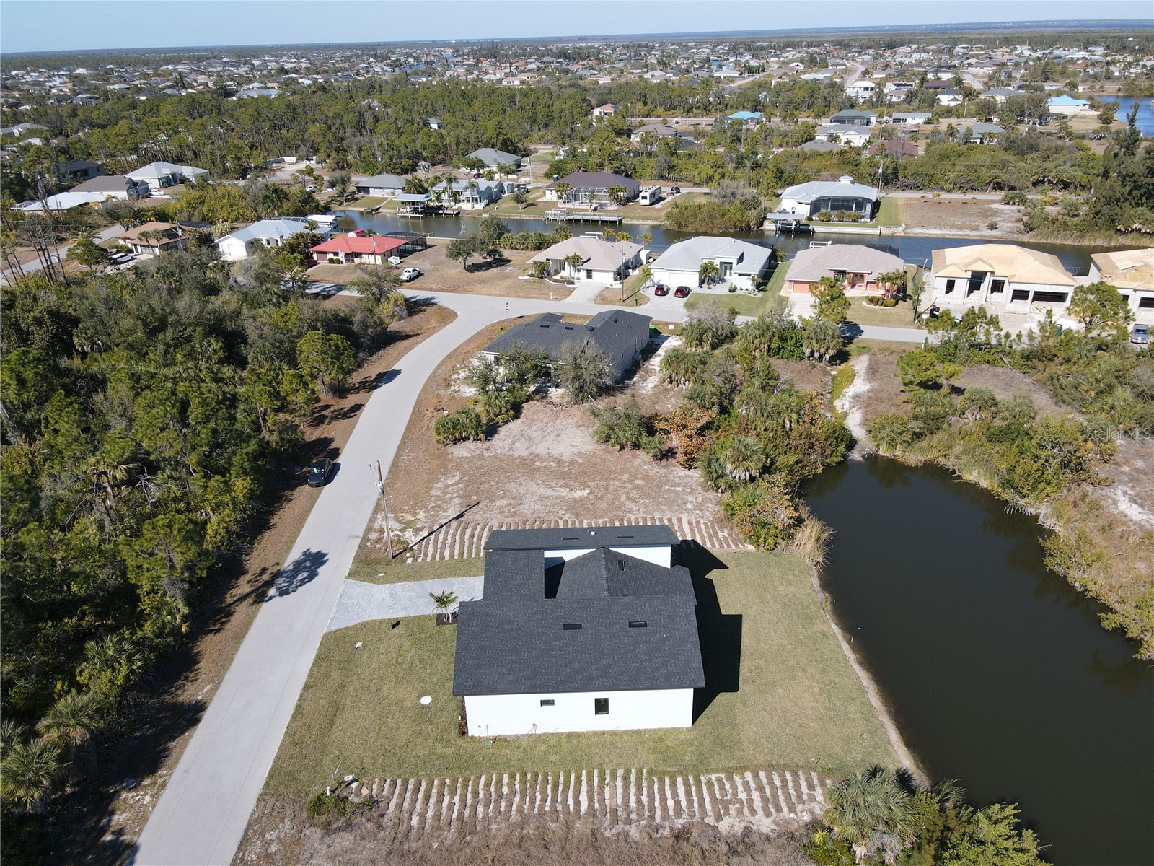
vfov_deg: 56.8
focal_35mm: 24
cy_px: 433
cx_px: 577
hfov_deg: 71.6
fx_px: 800
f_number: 2.8
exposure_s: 1/500
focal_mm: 4.5
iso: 100
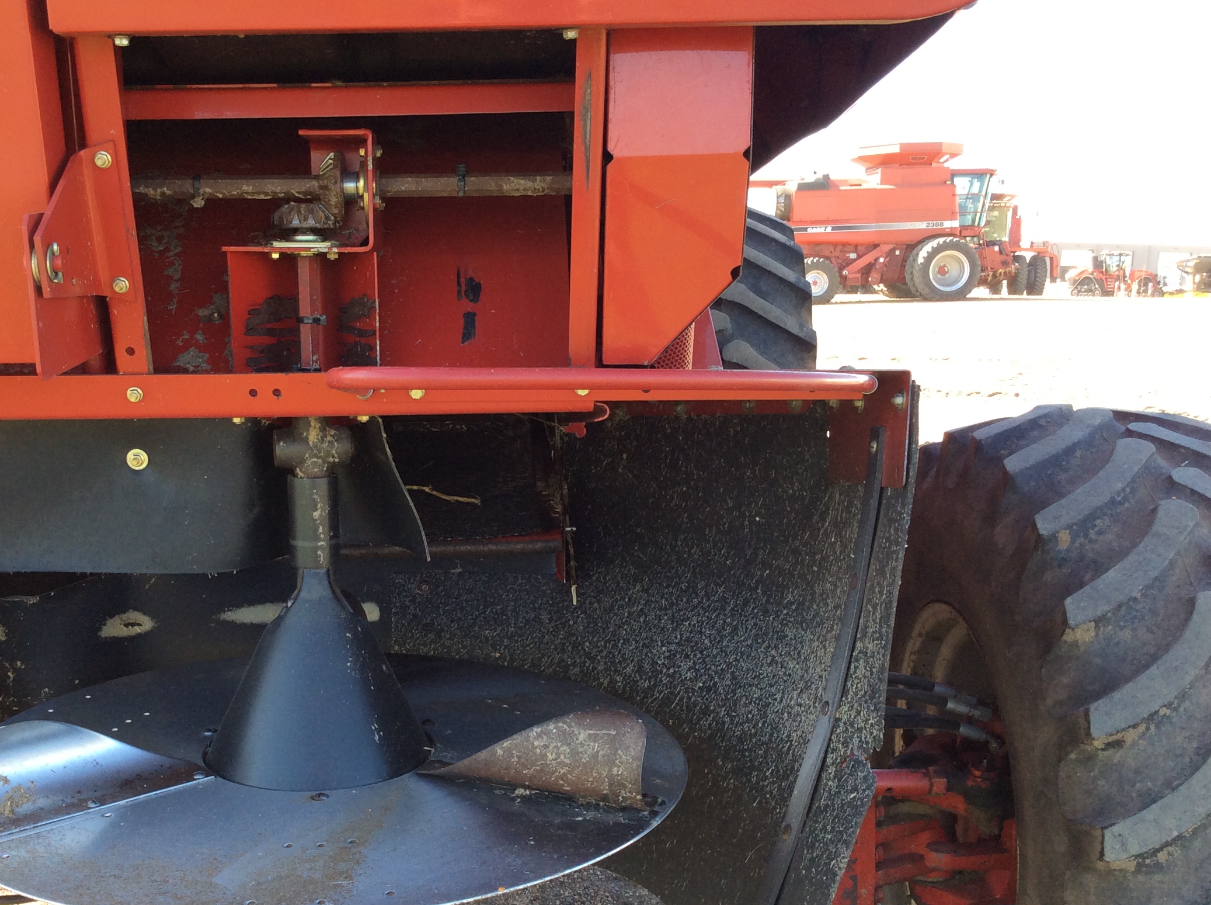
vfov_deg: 35.8
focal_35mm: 40
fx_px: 1397
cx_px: 469
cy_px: 518
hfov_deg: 46.5
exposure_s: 1/143
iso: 32
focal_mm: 3.3
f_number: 2.4
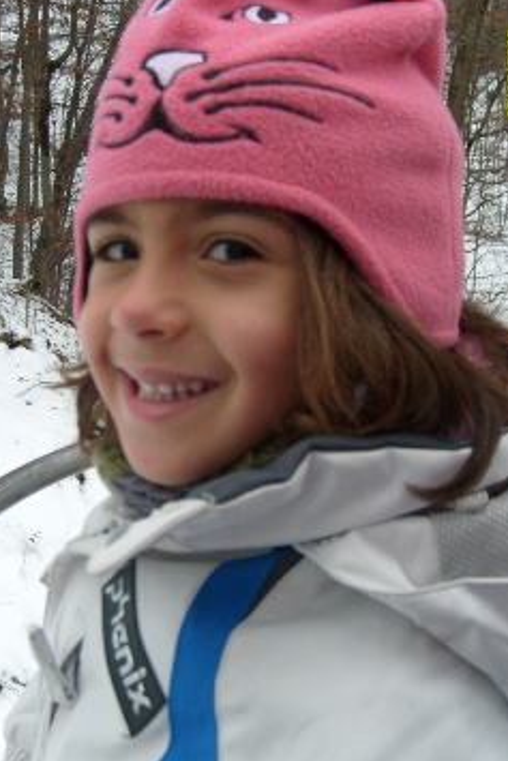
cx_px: 252
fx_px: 888
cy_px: 382
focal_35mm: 42
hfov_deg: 31.9
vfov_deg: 46.4
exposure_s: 1/180
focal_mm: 5.8
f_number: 2.8
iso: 80
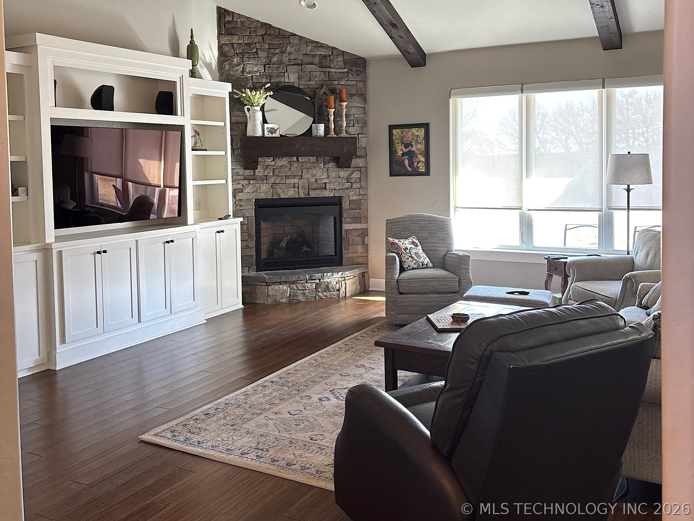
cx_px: 347
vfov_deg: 53.1
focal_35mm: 26
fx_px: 521
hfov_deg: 67.3
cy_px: 260
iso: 160
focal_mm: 5.96
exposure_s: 1/60
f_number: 1.6
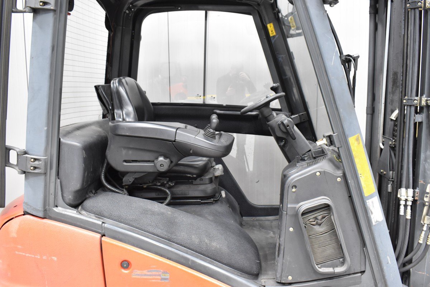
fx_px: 358
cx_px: 215
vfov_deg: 43.6
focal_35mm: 30
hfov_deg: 61.9
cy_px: 144
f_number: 5
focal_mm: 20
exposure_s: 1/8
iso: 1600
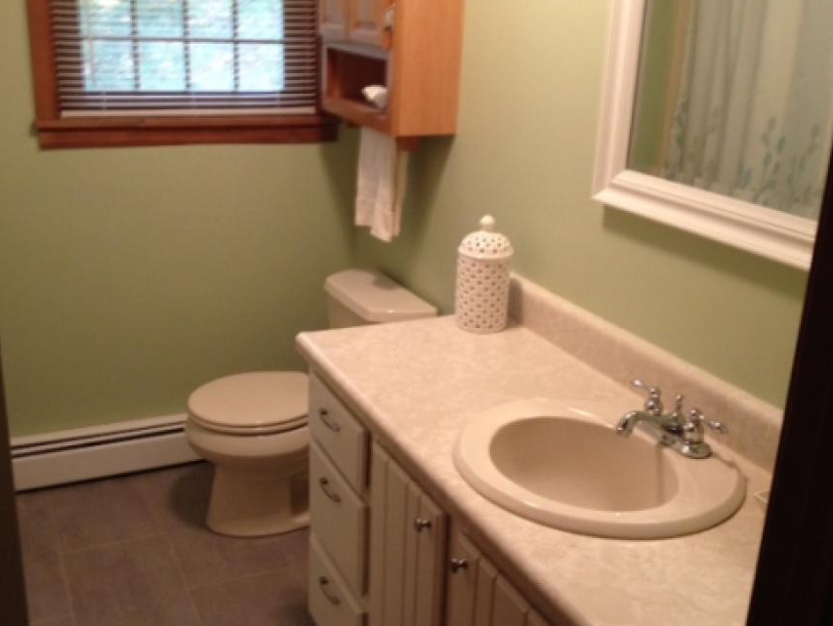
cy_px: 302
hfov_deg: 44.7
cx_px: 396
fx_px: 1011
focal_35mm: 42
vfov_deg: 34.4
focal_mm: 4.28
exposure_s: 1/20
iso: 200
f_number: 2.4
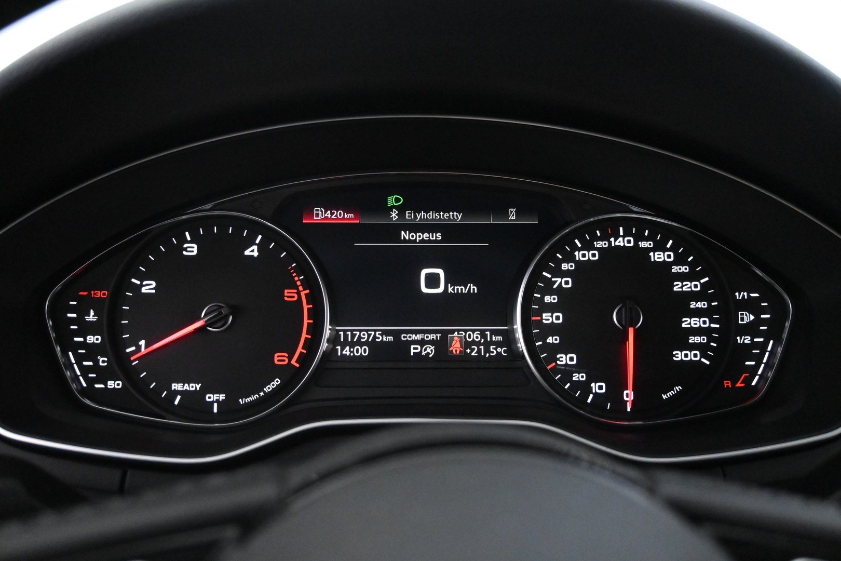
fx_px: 718
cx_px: 420
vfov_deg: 42.6
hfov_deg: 60.7
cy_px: 280
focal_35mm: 31
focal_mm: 20.5
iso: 7200
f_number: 3.8
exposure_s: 1/30
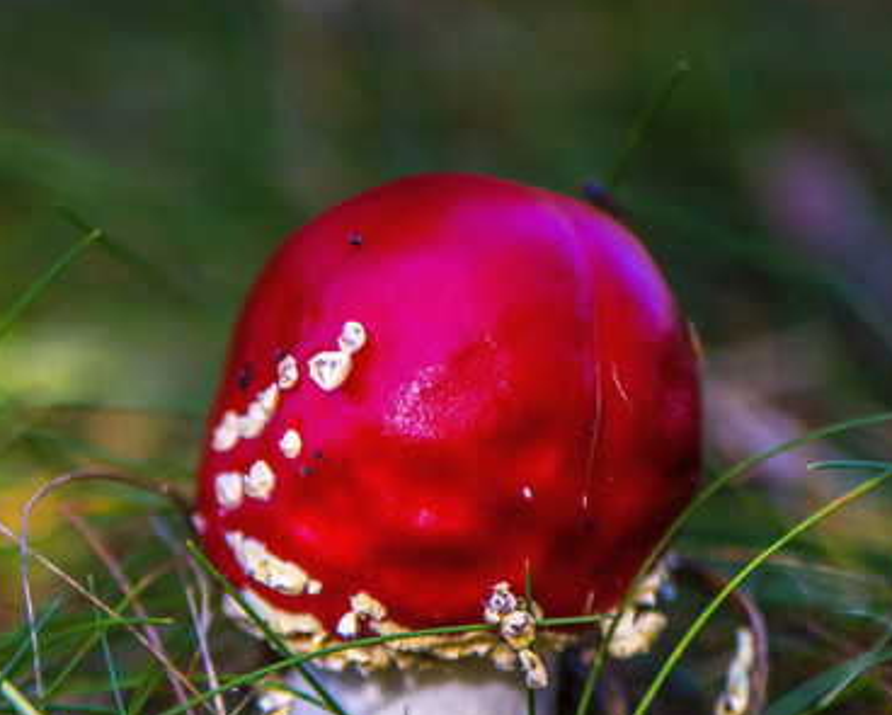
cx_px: 385
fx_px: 6367
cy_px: 508
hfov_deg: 8.0
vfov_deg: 6.4
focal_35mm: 241
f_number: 3.2
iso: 100
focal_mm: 105
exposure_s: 1/125
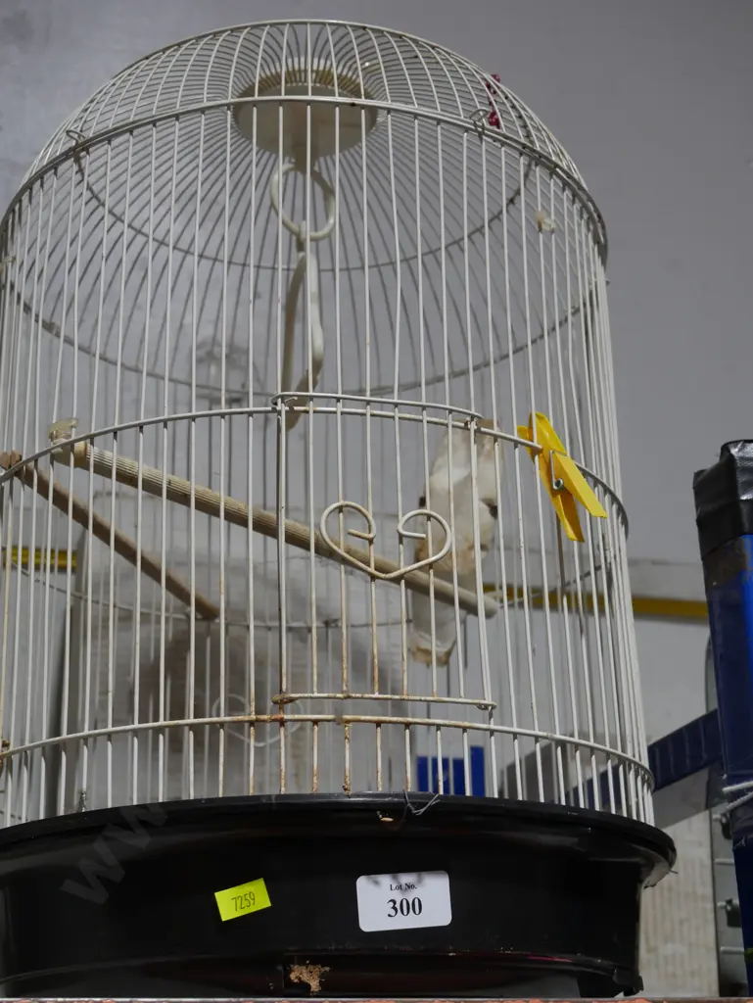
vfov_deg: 35.5
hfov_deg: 27.1
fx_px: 1565
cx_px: 376
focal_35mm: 54
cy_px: 502
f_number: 5.3
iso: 400
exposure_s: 1/60
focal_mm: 27
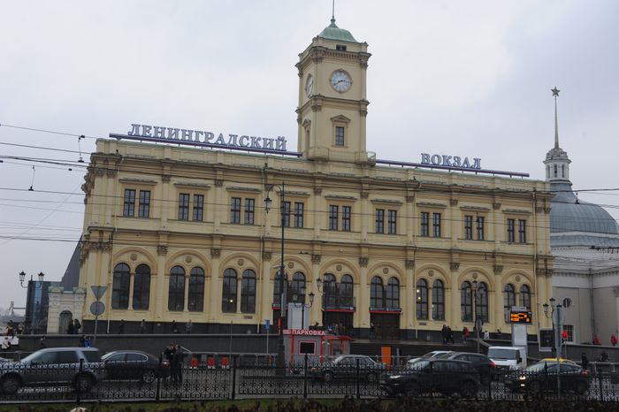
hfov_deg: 41.1
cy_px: 206
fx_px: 825
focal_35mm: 48
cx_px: 310
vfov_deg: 28.0
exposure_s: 1/80
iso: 200
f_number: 7.1
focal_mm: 48
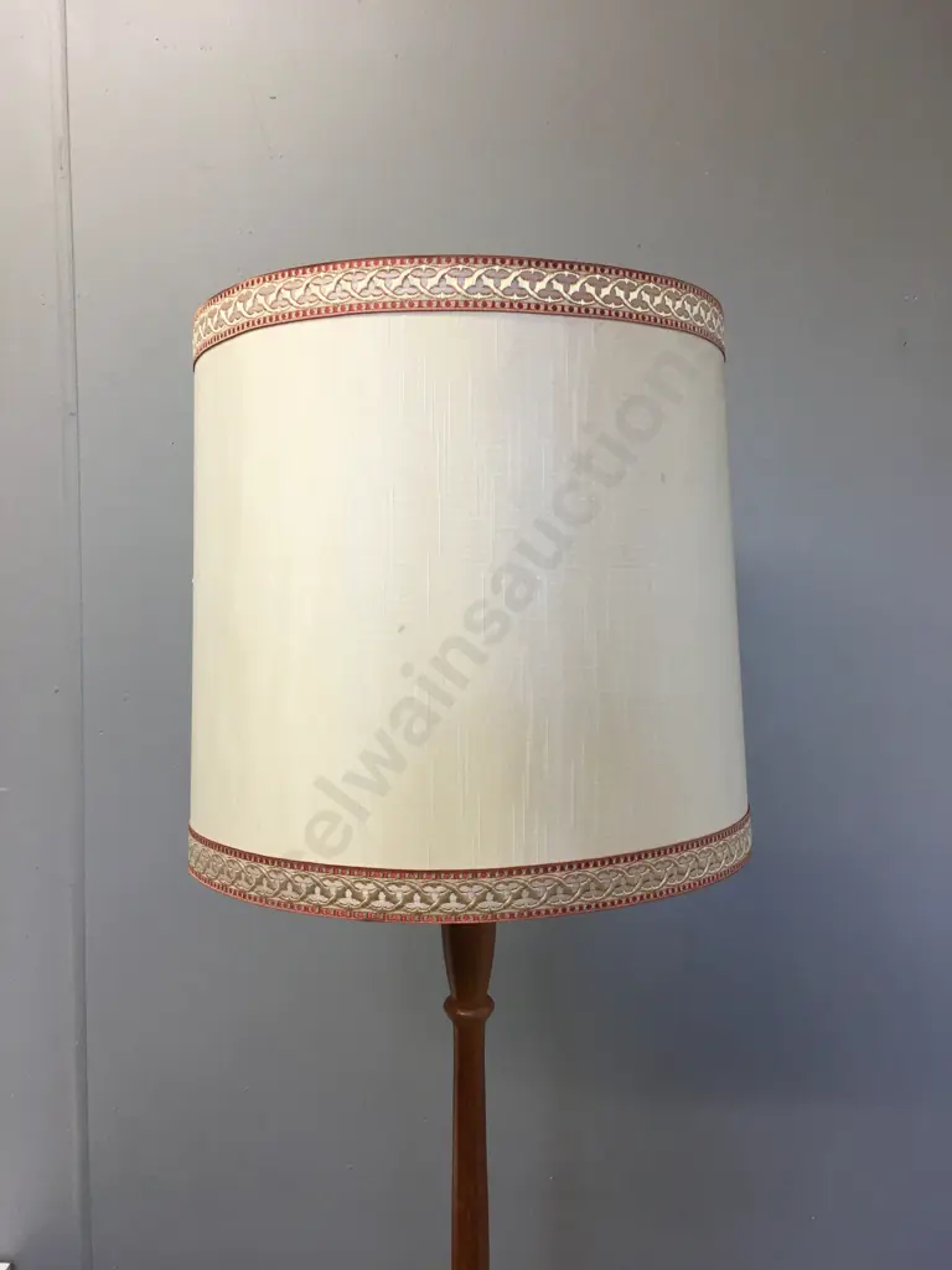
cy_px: 635
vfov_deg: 61.7
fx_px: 1063
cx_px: 476
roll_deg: -0.1
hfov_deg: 48.2
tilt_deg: -1.3
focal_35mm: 29
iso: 32
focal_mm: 4.15
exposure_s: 1/33
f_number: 2.2
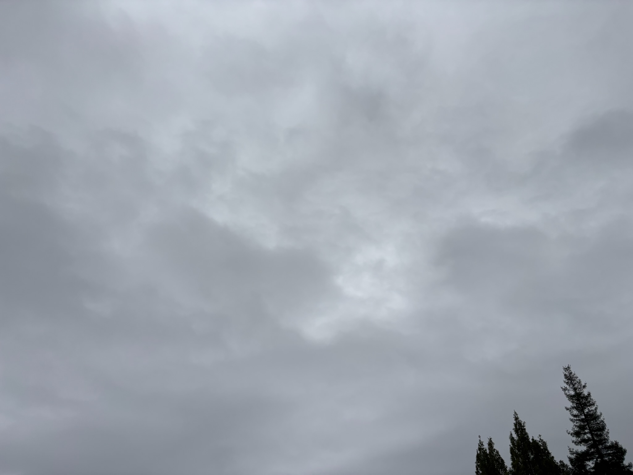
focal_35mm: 26
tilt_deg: +41.1
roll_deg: +1.6
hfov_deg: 67.3
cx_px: 316
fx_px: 475
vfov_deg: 53.1
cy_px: 238
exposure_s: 1/736
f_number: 1.6
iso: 50
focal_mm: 5.96
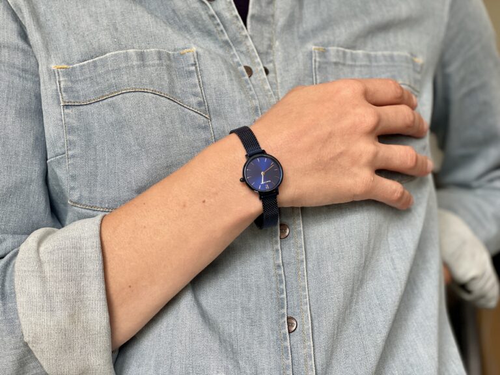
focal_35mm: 52
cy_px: 188
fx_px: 751
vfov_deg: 28.0
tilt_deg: +3.5
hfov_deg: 36.8
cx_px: 250
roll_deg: +0.2
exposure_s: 1/122
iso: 80
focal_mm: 6
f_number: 2
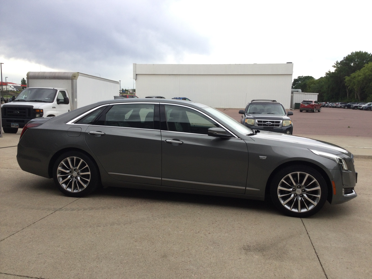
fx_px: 333
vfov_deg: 45.4
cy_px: 140
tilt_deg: -9.0
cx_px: 186
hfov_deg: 58.4
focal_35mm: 31
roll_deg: -1.5
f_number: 2.4
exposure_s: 1/120
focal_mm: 3.3
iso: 25
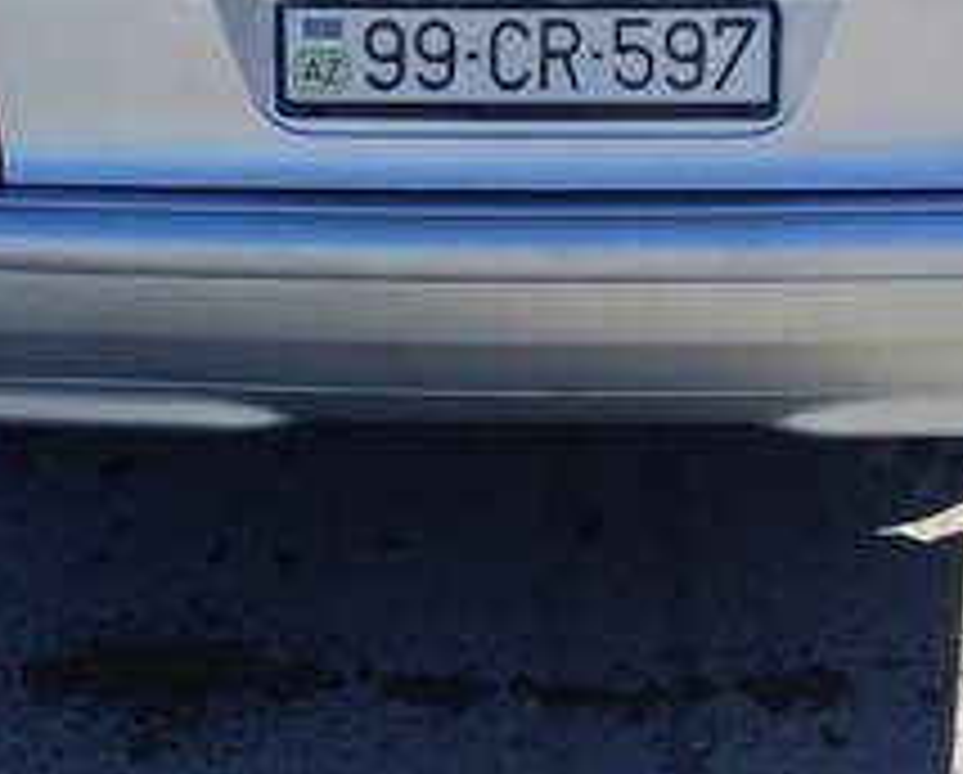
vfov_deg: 21.0
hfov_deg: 27.1
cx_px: 504
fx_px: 1999
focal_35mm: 70
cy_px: -50
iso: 40
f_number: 2.2
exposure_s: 1/736
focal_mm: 3.3
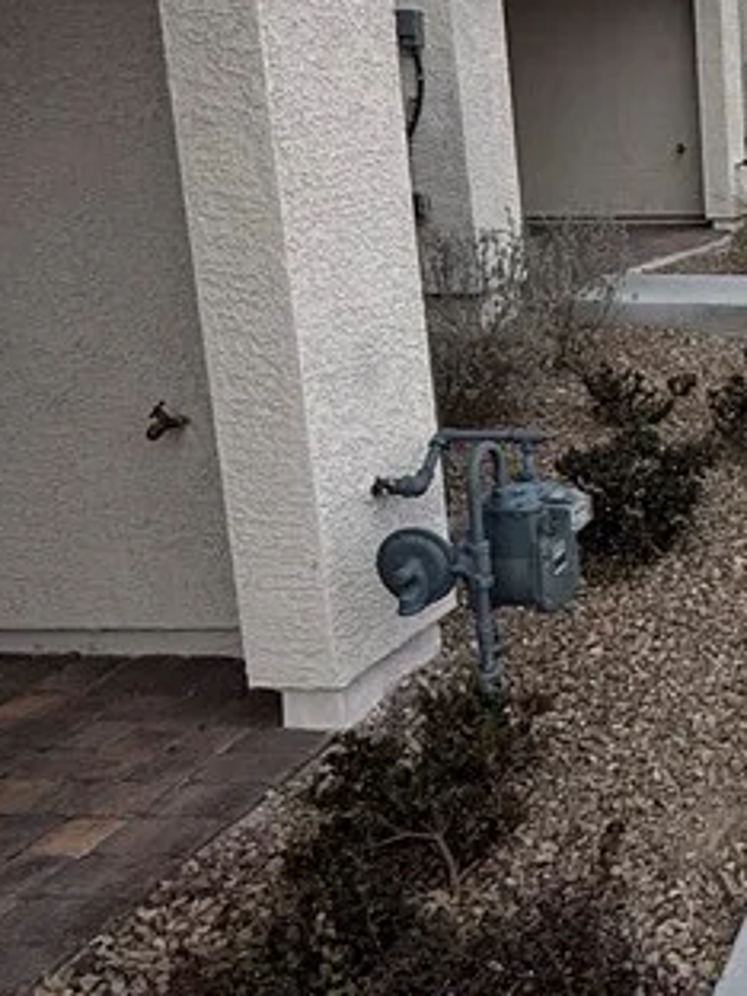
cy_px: 389
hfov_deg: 25.5
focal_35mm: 46
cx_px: 1050
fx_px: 1324
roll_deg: -0.4
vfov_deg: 41.0
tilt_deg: -11.5
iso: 50
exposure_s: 1/2024
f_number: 2.2
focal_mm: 2.22
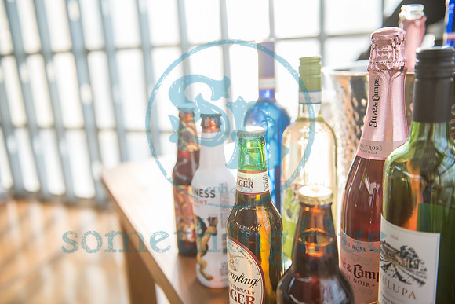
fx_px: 442
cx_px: 228
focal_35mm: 35
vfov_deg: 37.9
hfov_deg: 54.4
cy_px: 152
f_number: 2.8
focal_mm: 35
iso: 1000
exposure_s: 1/1250
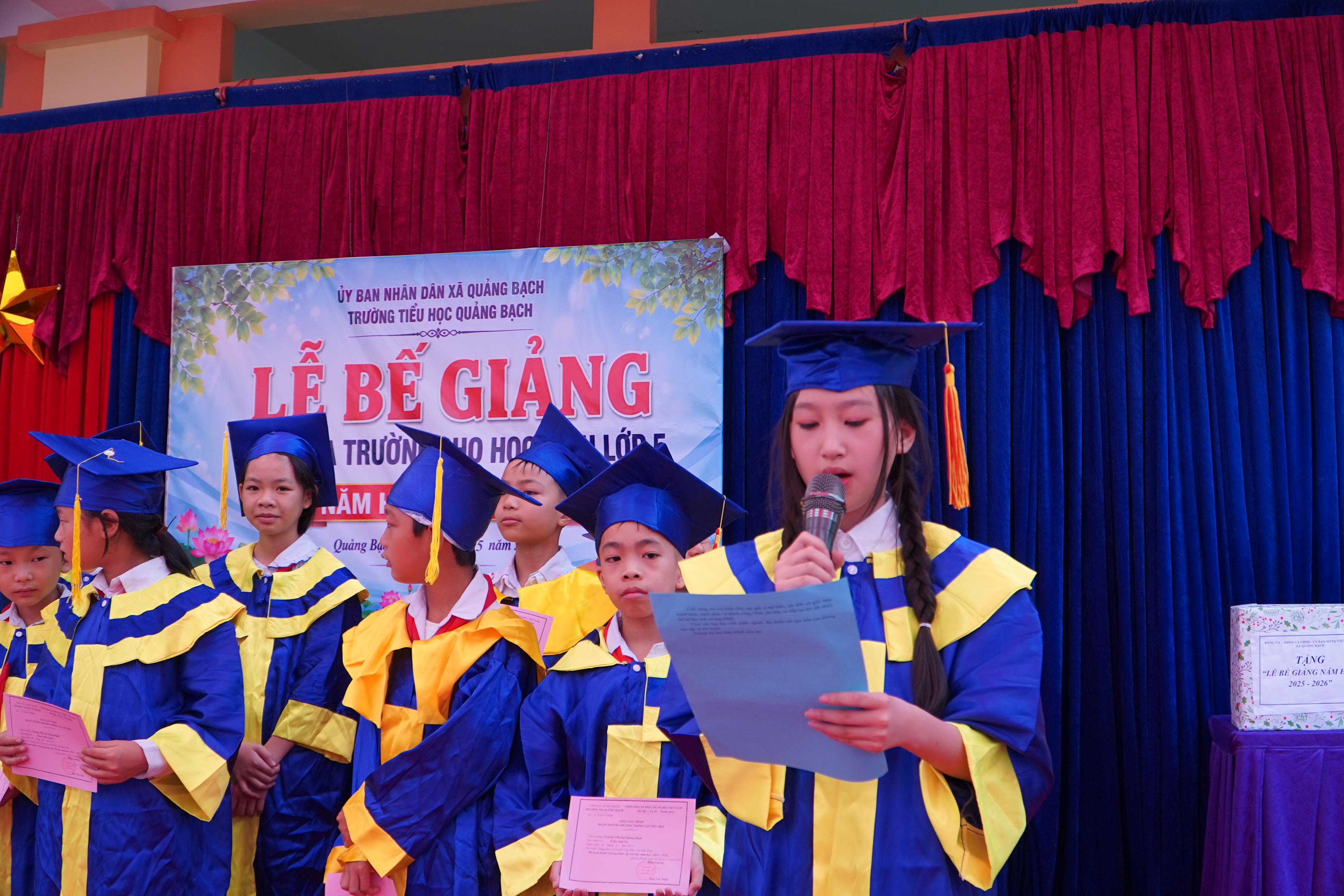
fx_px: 1381
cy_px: 448
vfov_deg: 35.9
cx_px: 672
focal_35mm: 37
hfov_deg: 51.9
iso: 320
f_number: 4
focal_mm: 25
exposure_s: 1/160
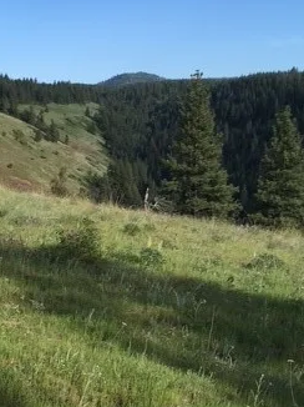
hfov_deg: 24.6
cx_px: 7
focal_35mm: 57
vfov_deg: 33.7
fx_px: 668
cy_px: 233
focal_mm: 4.15
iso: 32
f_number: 2.2
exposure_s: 1/1099
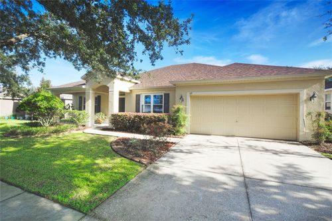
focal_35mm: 15
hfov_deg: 100.4
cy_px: 110
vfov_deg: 77.3
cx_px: 166
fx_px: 138
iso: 100
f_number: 11
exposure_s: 1/80
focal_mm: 10
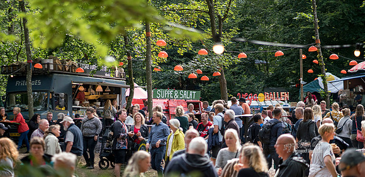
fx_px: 883
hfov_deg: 23.4
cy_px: 82
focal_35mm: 94
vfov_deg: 11.5
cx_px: 183
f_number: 1.8
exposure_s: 1/8000
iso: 1600
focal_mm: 85
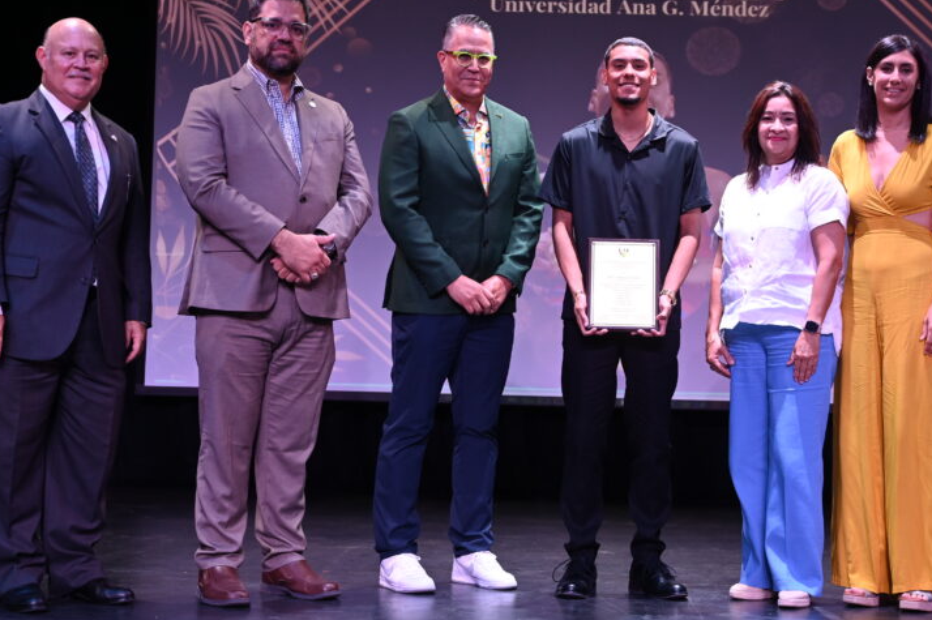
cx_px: 552
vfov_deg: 20.6
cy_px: 305
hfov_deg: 30.5
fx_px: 1707
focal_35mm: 66
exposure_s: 1/100
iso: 1000
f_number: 4
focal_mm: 46
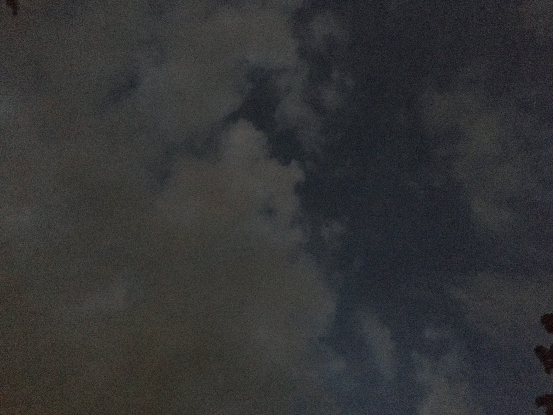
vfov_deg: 48.2
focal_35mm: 29
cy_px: 208
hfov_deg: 61.7
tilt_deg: +75.9
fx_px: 463
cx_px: 276
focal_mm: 4.15
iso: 2000
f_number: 2.2
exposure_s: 1/15
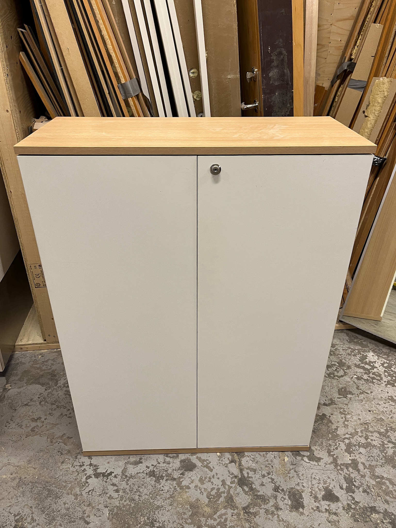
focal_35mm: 26
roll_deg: +0.3
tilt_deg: -28.8
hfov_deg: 53.1
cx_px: 198
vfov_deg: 67.3
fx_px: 397
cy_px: 264
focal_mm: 5.1
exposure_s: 1/50
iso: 125
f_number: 1.6
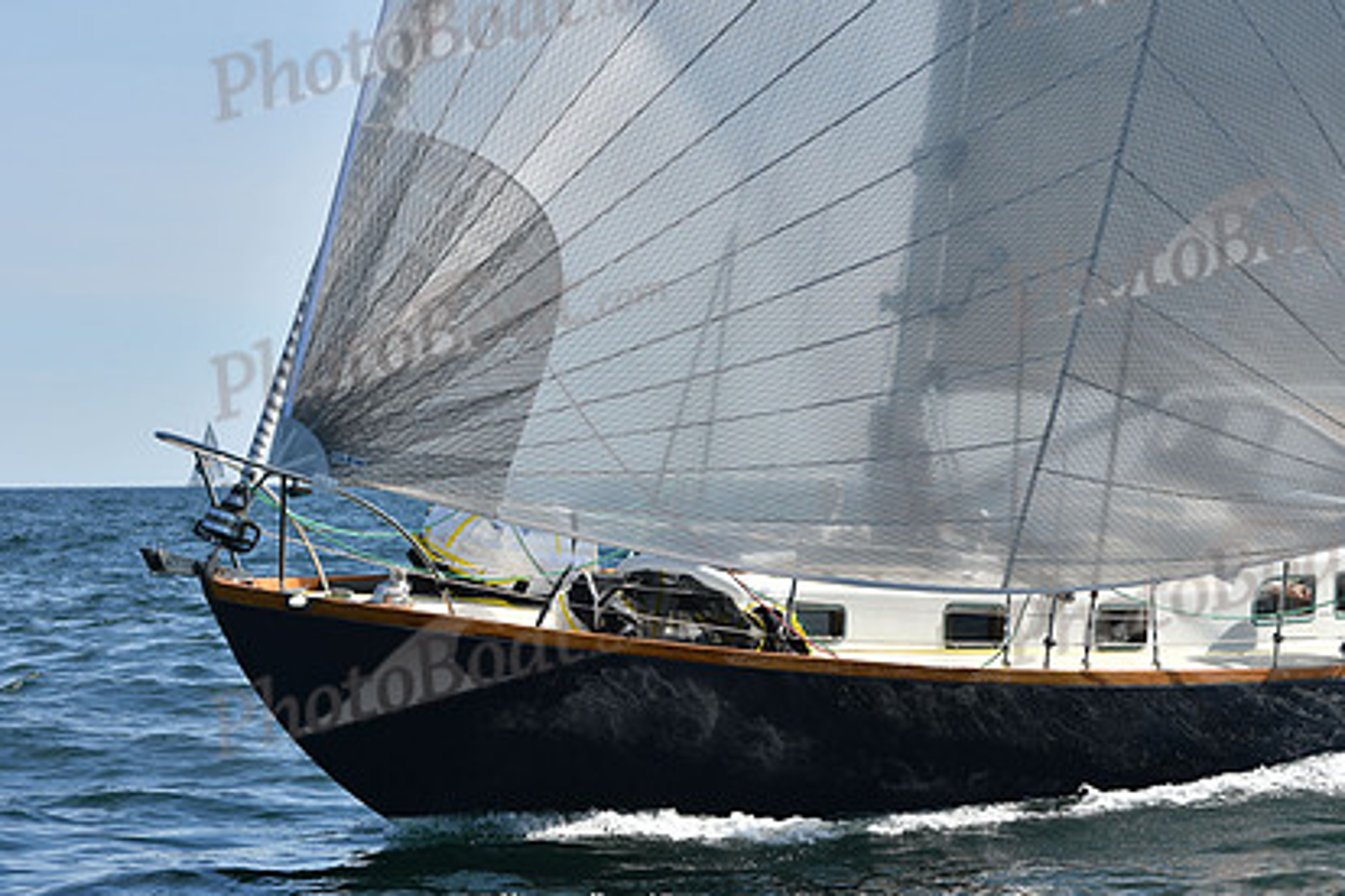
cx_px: 838
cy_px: 459
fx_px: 4819
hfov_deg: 15.9
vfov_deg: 10.6
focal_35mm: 129
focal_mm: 92
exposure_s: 1/1600
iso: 250
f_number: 6.3
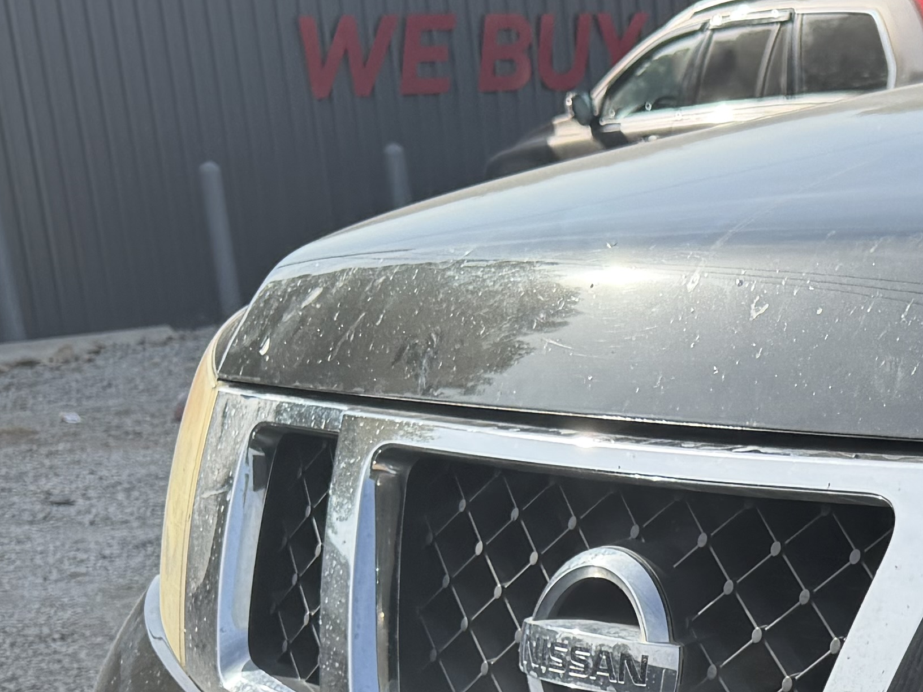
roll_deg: -1.2
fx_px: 2240
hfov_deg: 21.8
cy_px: 989
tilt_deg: -21.1
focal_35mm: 84
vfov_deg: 16.3
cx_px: 1068
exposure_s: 1/2801
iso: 80
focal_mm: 6.76
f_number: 1.78
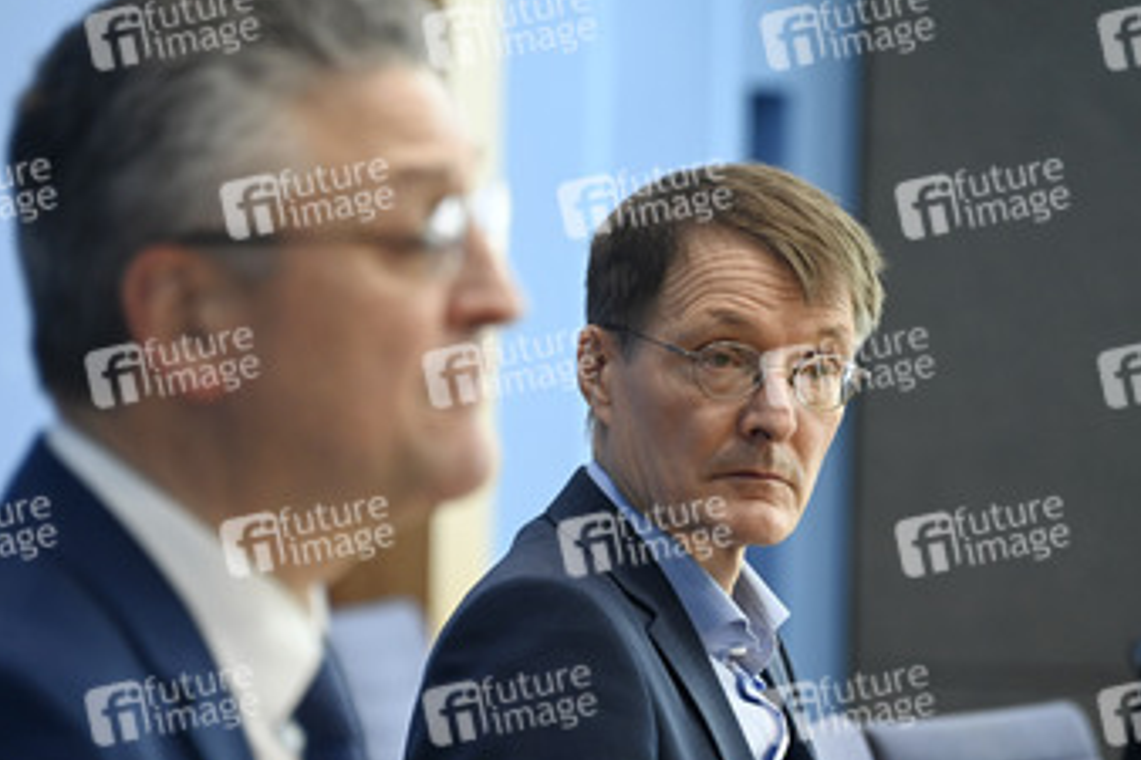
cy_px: 453
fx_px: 12671
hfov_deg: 5.2
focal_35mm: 400
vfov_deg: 3.4
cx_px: 555
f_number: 5.6
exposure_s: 1/320
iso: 2500
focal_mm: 300
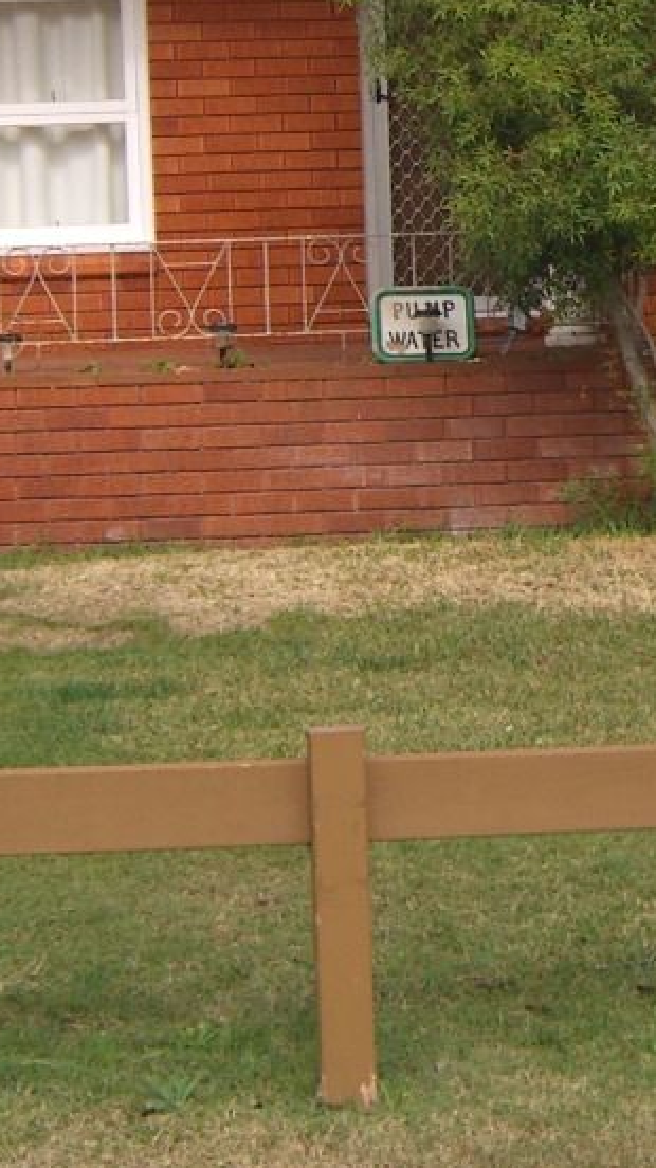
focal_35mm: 120
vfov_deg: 17.7
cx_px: 677
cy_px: 233
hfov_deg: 10.0
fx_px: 3715
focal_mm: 7.9
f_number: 2.8
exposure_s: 1/800
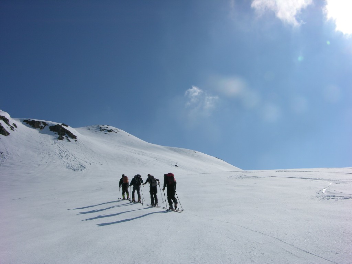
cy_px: 132
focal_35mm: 35
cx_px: 176
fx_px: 356
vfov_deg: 40.7
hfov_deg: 52.6
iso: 50
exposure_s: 1/466
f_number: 8
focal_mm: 8.9
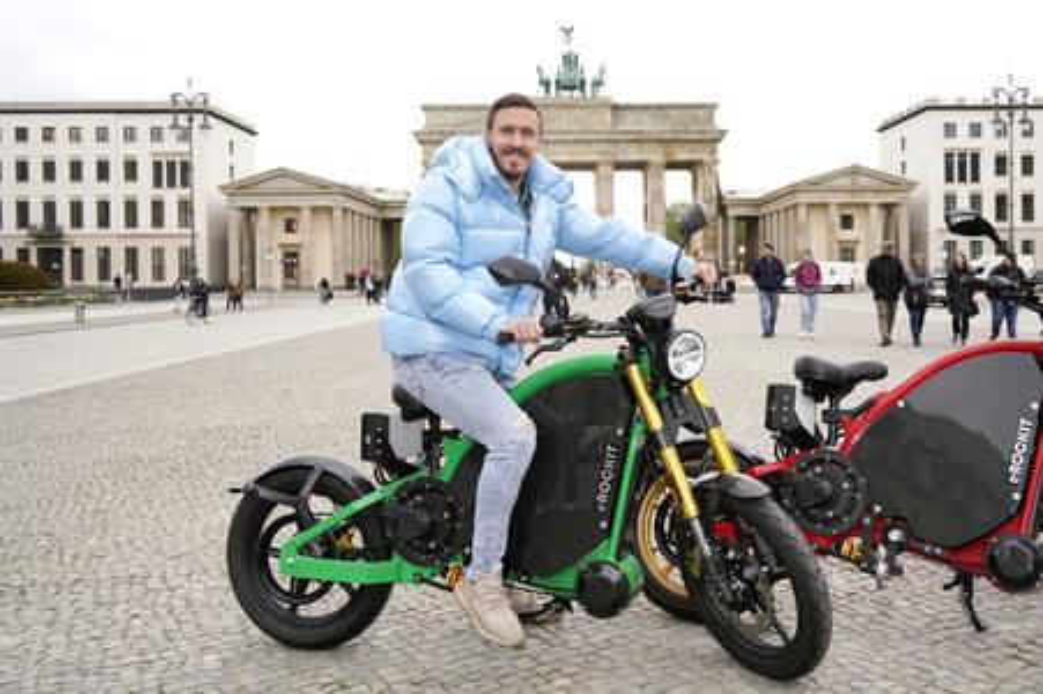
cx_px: 522
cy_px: 347
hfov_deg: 65.5
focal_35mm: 28
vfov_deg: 46.3
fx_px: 811
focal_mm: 28
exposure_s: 1/250
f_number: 8
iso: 500
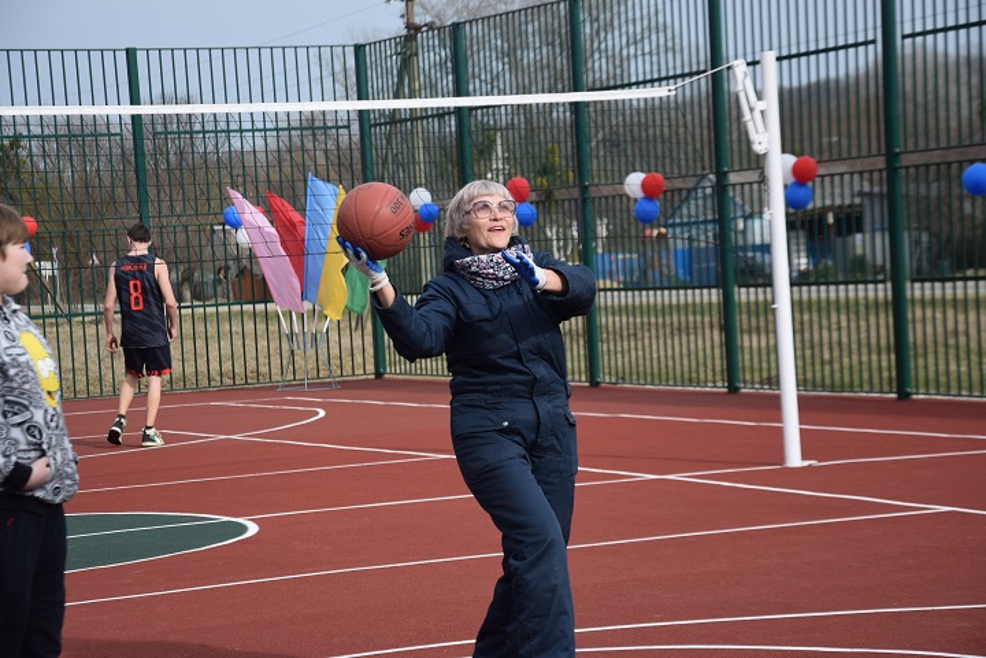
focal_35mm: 105
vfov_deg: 13.0
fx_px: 2876
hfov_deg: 19.5
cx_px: 493
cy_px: 329
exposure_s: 1/1000
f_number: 5.3
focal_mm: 70
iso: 400
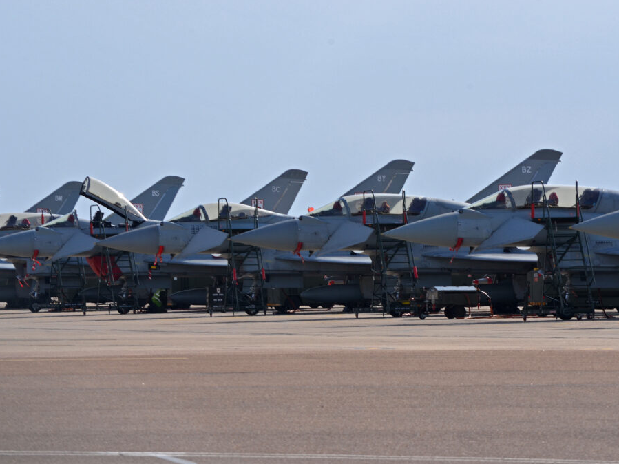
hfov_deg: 6.0
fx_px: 5864
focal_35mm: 328
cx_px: 310
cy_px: 232
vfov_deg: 4.5
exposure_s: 1/250
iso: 200
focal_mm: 200
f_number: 13
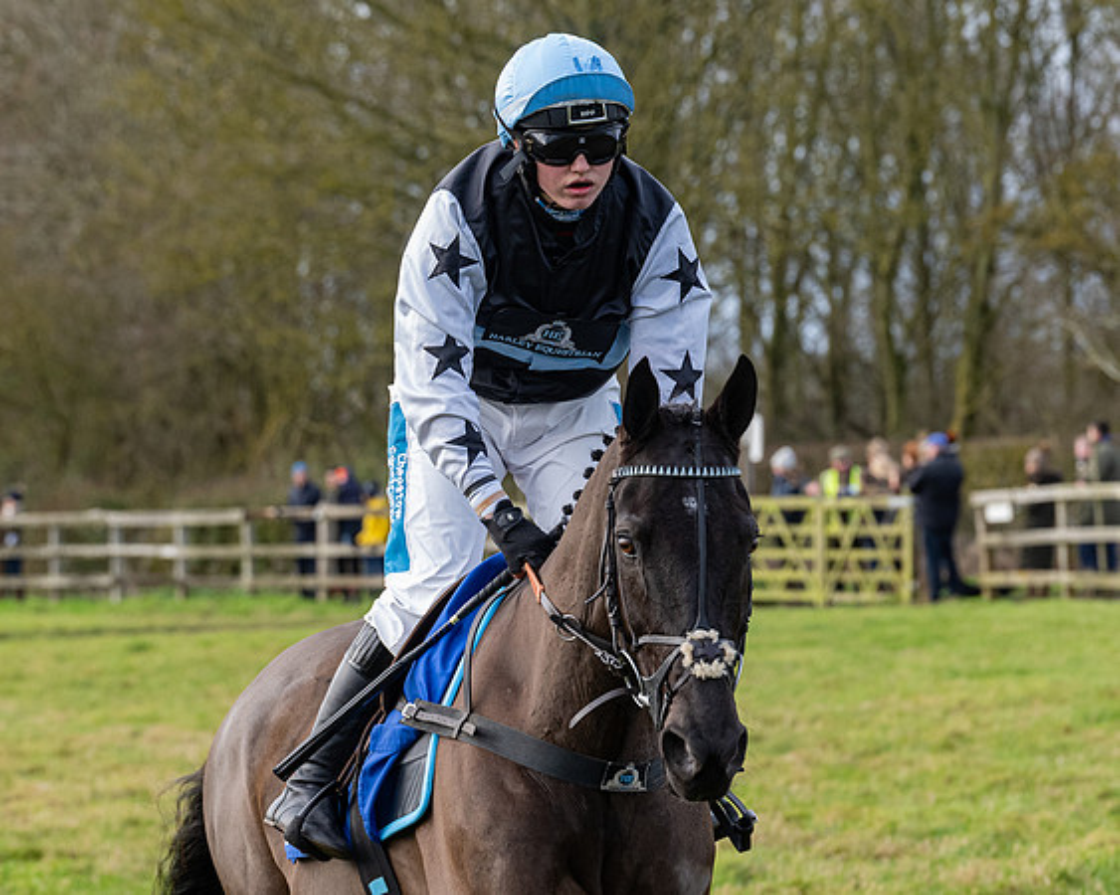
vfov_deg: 8.2
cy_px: 465
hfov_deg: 10.2
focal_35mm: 189
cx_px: 655
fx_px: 6256
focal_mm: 105
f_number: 5
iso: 800
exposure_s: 1/800
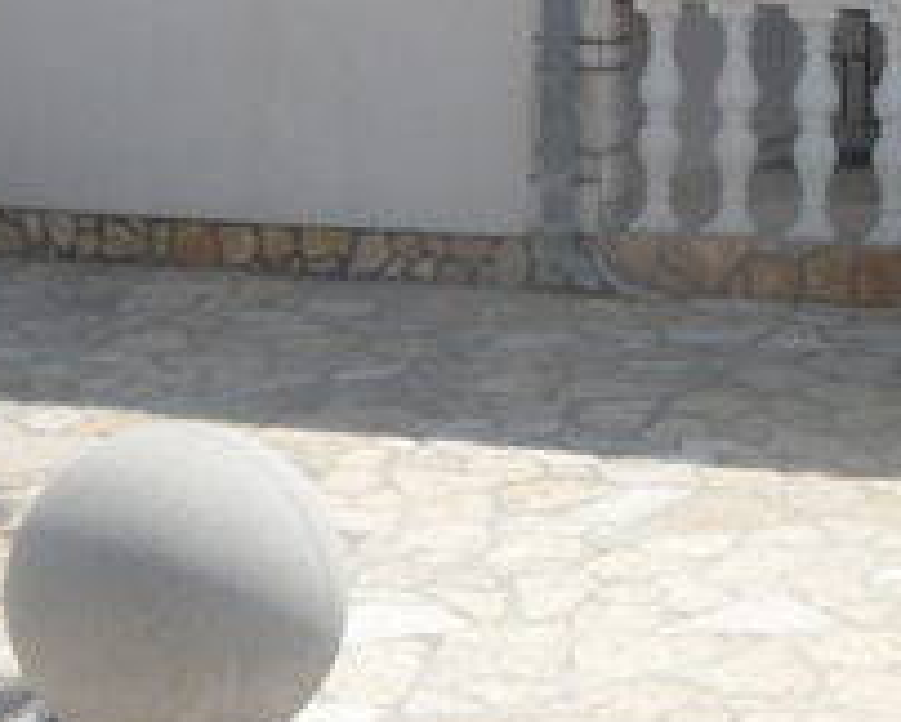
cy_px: -40
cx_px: 937
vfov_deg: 14.0
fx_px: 2883
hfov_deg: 17.3
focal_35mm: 108
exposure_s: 1/337
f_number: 6.4
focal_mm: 5.9
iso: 64
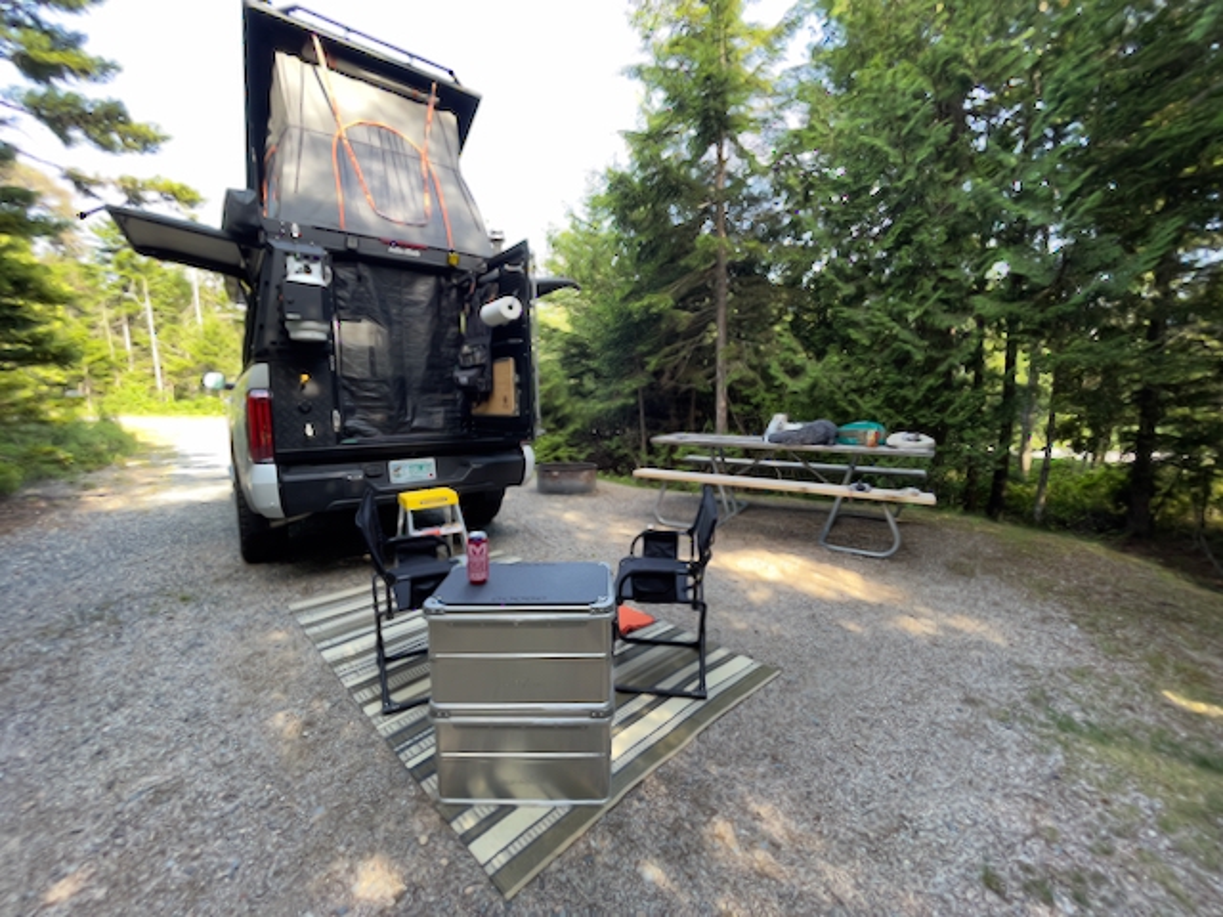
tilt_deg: -7.9
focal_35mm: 13
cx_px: 612
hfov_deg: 106.2
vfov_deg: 89.9
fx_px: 459
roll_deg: +0.1
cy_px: 458
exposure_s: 1/99
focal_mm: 1.54
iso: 125
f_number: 2.4
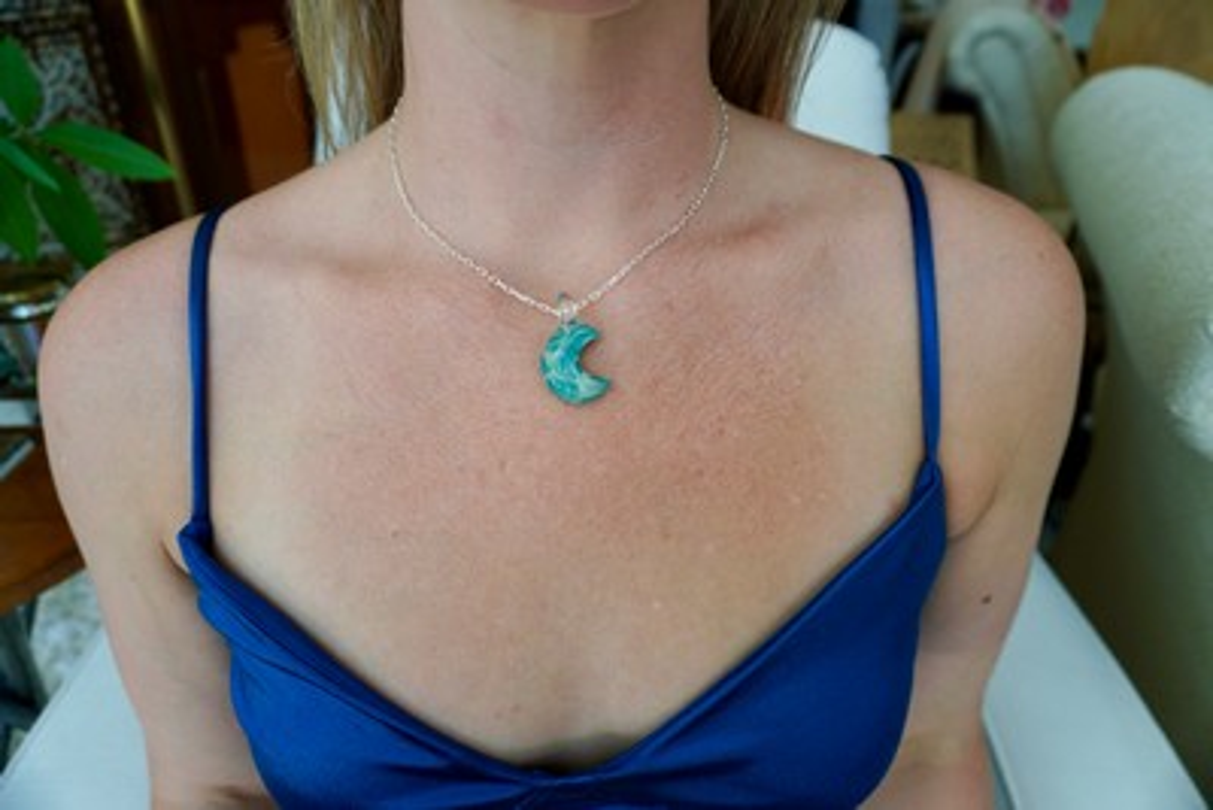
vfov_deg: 53.2
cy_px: 405
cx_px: 606
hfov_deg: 73.7
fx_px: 809
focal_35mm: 24
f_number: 4
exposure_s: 1/60
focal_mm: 16
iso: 125
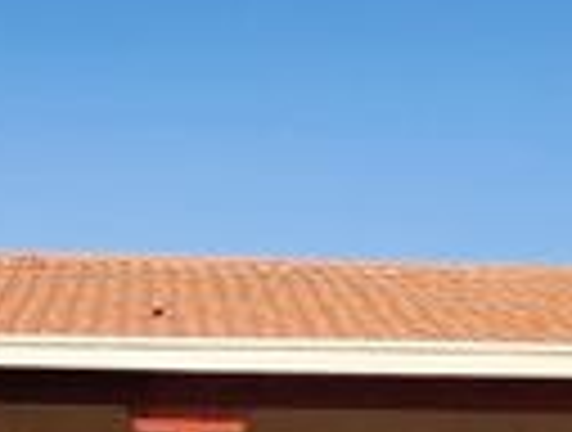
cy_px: 515
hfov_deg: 35.2
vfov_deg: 25.8
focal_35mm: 51
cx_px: 518
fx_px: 845
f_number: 2.2
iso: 40
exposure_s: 1/1992
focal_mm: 1.74
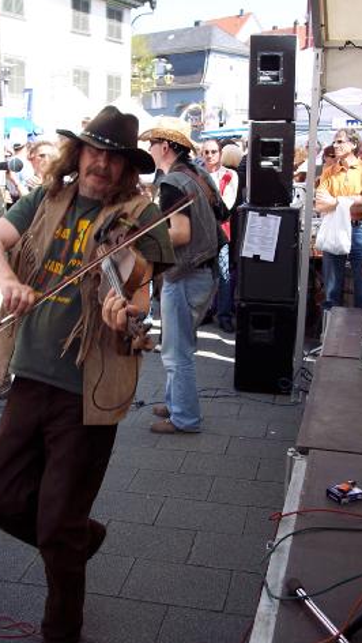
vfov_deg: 45.4
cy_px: 330
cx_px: 125
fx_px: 767
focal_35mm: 45
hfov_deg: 26.4
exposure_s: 1/250
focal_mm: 8
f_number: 3.4
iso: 100
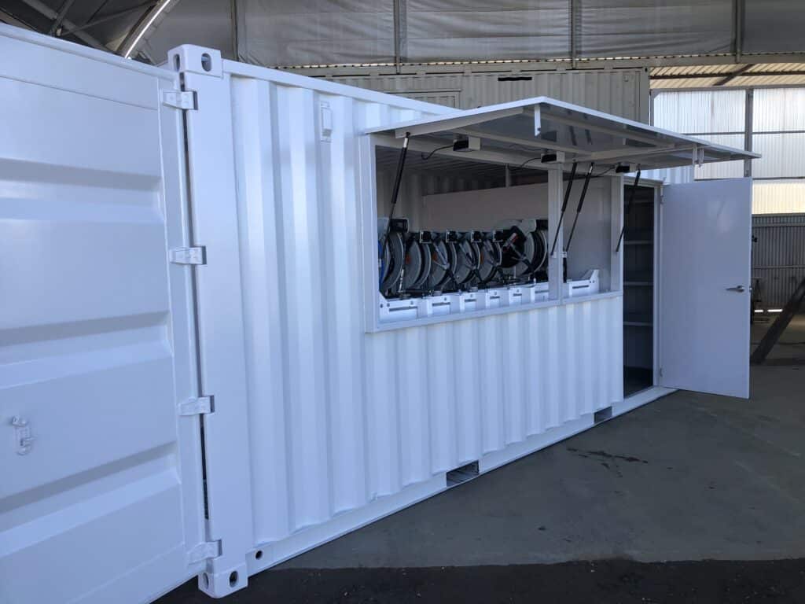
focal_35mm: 28
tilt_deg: -4.6
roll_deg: +1.1
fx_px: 651
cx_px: 402
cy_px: 302
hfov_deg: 63.4
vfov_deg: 49.7
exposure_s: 1/501
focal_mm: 3.99
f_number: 1.8
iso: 20
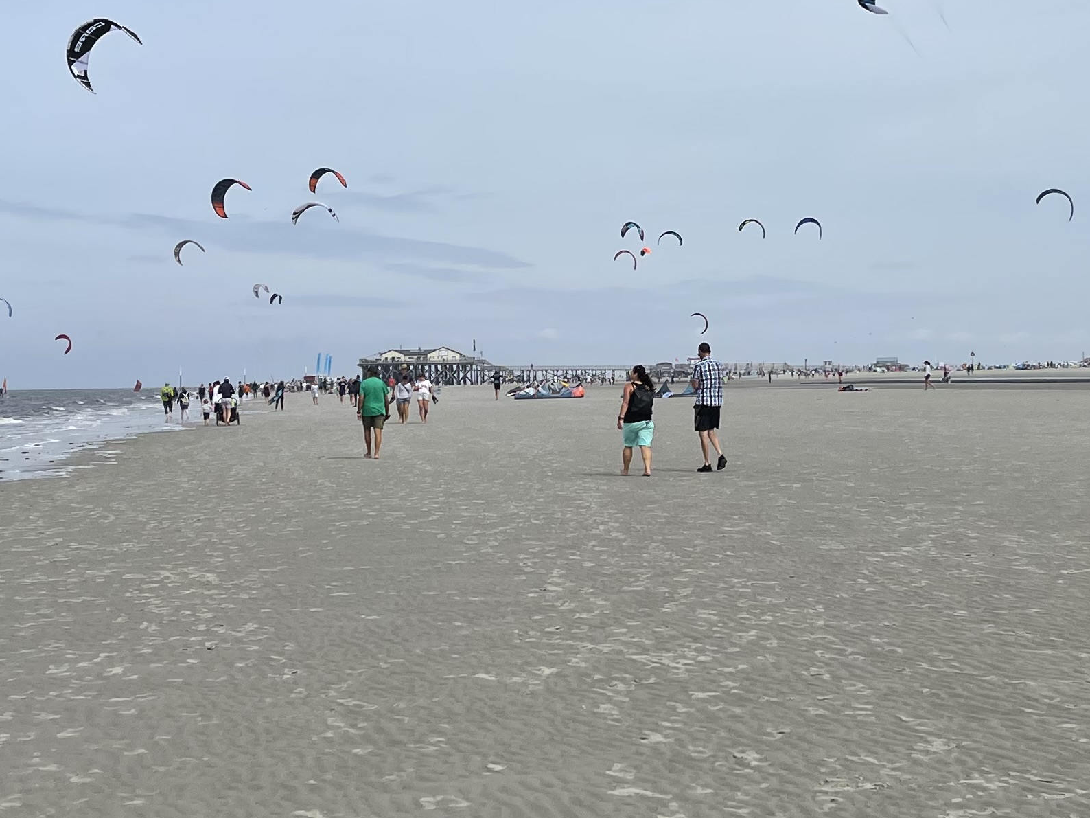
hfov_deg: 29.3
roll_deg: -0.4
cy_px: 371
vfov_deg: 22.2
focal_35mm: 66
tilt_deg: -1.8
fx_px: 2078
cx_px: 647
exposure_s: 1/7407
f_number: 1.6
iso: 32
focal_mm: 5.1
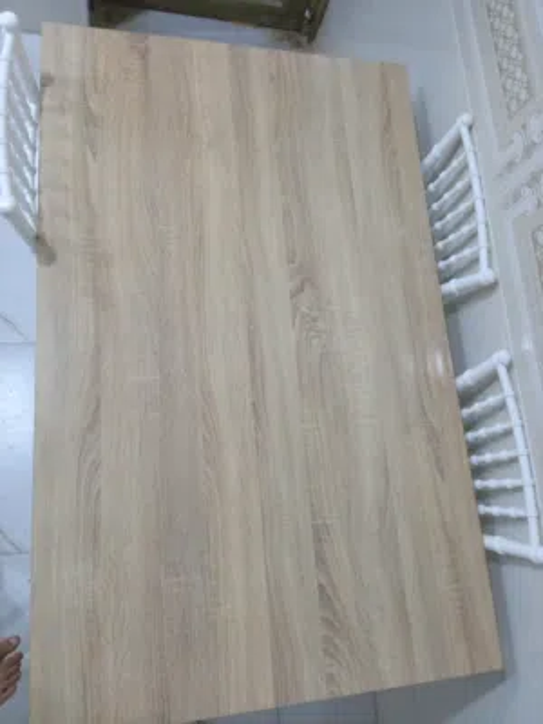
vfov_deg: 73.9
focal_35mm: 23
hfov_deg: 58.9
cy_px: 362
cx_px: 272
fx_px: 481
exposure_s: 1/40
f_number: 1.8
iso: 330
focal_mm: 3.64
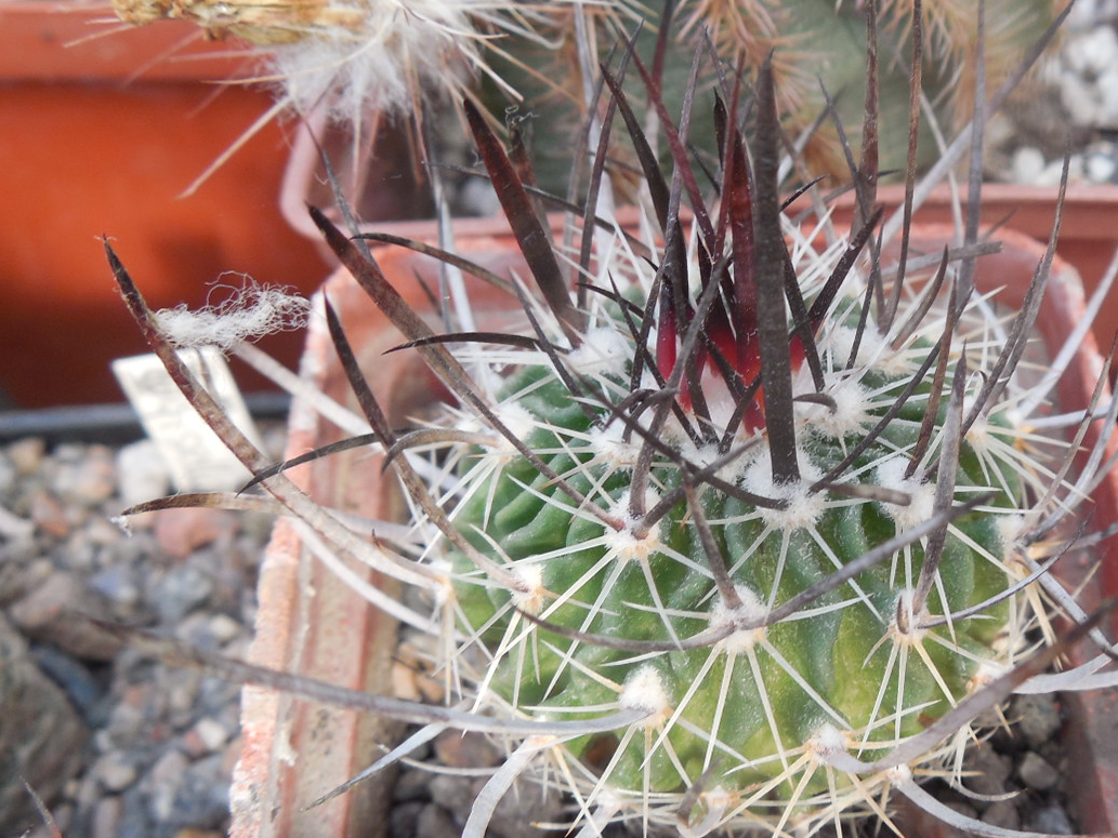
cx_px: 770
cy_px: 427
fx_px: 1550
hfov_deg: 39.1
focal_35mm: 48
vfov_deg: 30.3
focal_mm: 5.6
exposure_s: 1/50
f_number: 3.6
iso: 125
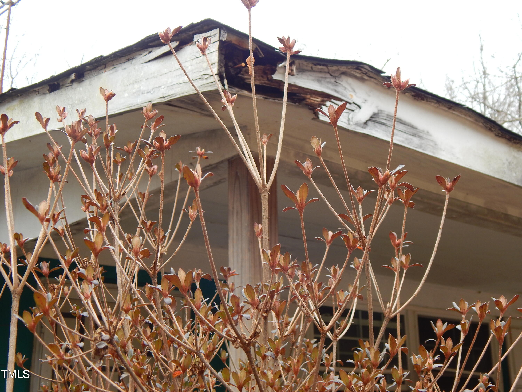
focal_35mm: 48
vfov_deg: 30.3
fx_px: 724
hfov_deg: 39.7
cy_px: 196
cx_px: 261
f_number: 3.7
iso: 125
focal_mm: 8.6
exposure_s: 1/100
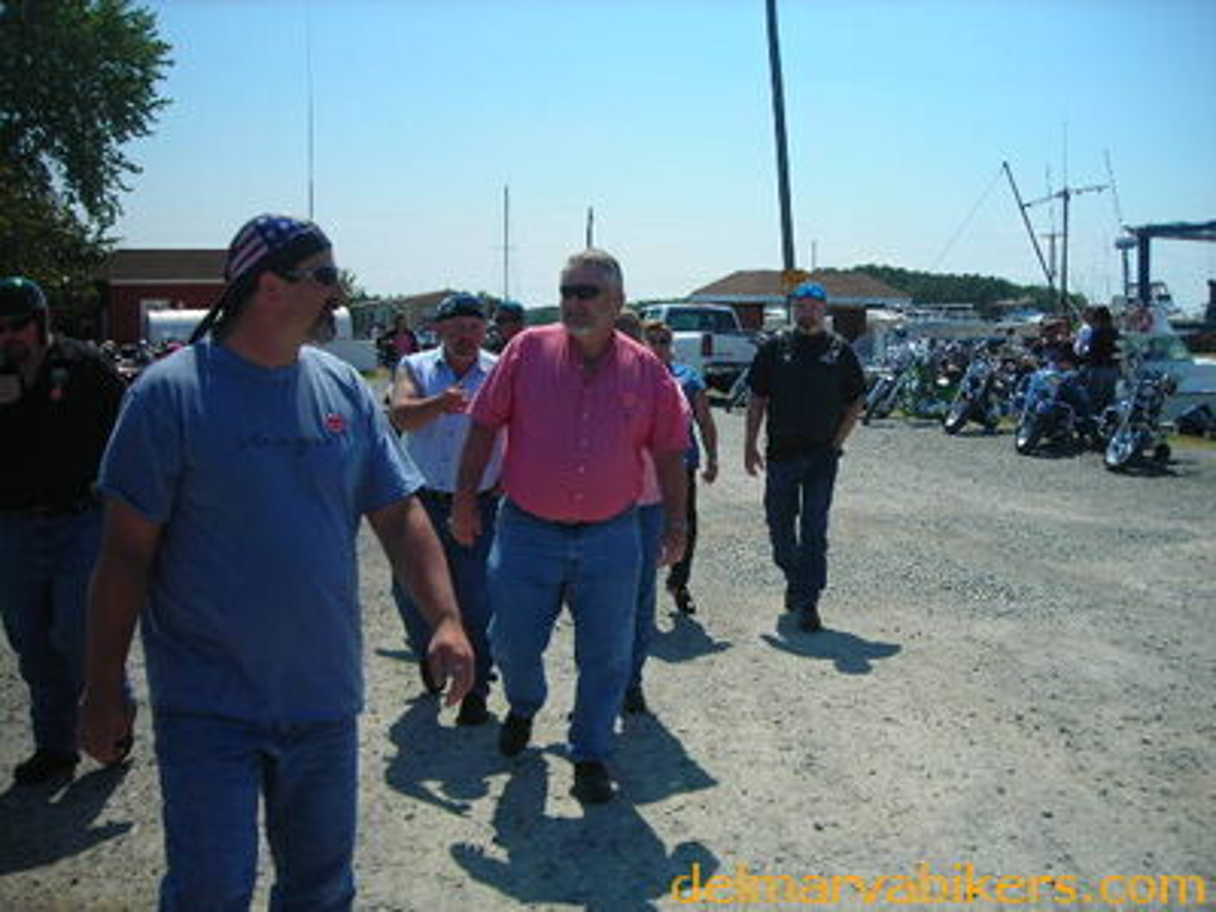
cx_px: 608
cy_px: 456
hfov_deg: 49.0
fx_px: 1335
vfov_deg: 37.7
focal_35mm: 38
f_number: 6.4
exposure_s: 1/206
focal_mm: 6.3
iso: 50
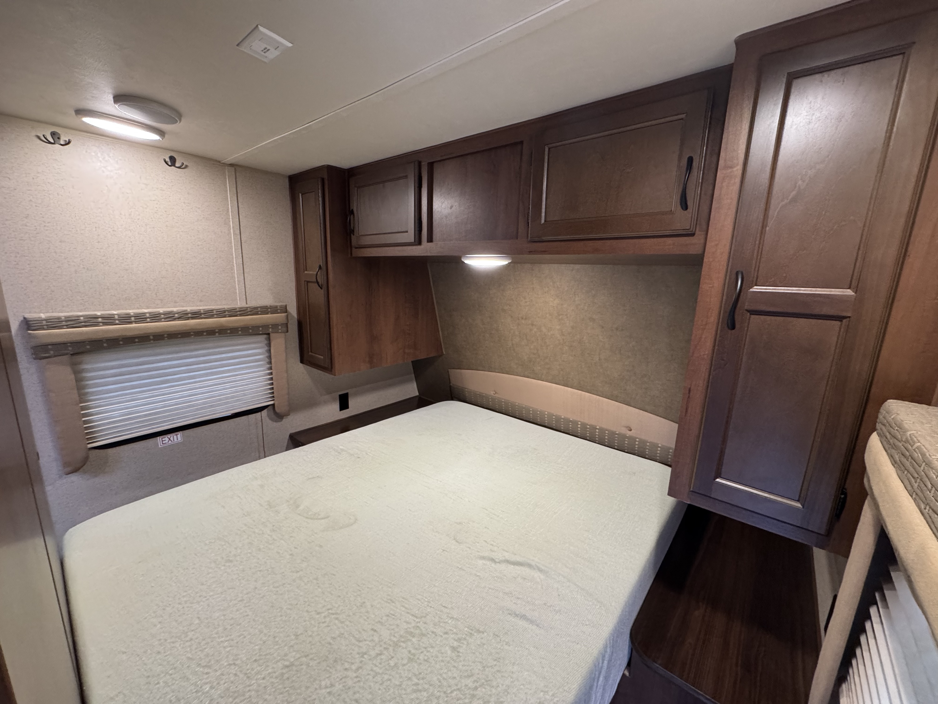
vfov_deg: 85.7
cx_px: 469
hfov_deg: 102.1
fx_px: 379
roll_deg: -3.0
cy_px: 352
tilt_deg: -14.5
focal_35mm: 14
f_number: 2.2
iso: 320
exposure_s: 1/60
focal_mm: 2.22
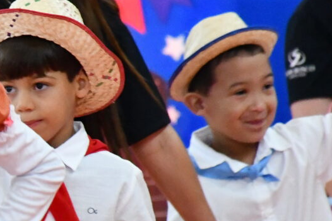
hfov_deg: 2.7
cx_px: -128
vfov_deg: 1.8
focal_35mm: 766
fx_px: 7066
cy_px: 164
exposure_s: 1/250
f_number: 5.6
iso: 7200
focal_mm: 140
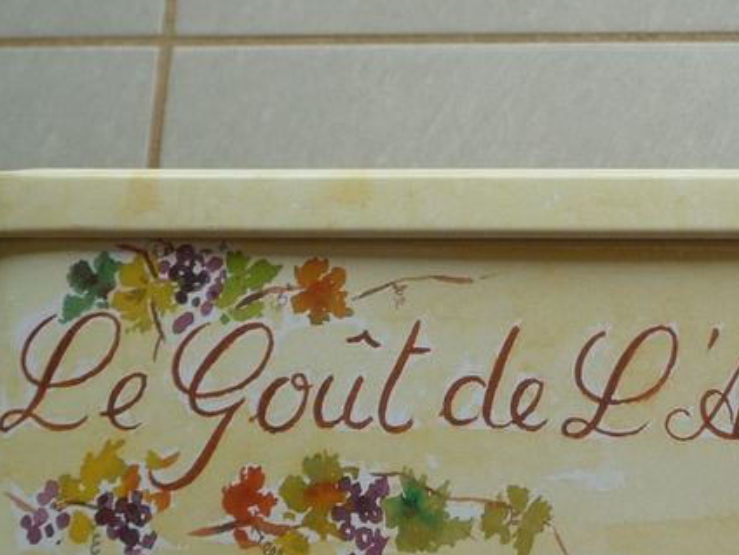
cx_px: 533
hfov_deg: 29.0
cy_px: 333
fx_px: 1409
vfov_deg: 22.2
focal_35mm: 66
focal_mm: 4.7
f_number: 3.3
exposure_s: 1/125
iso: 100
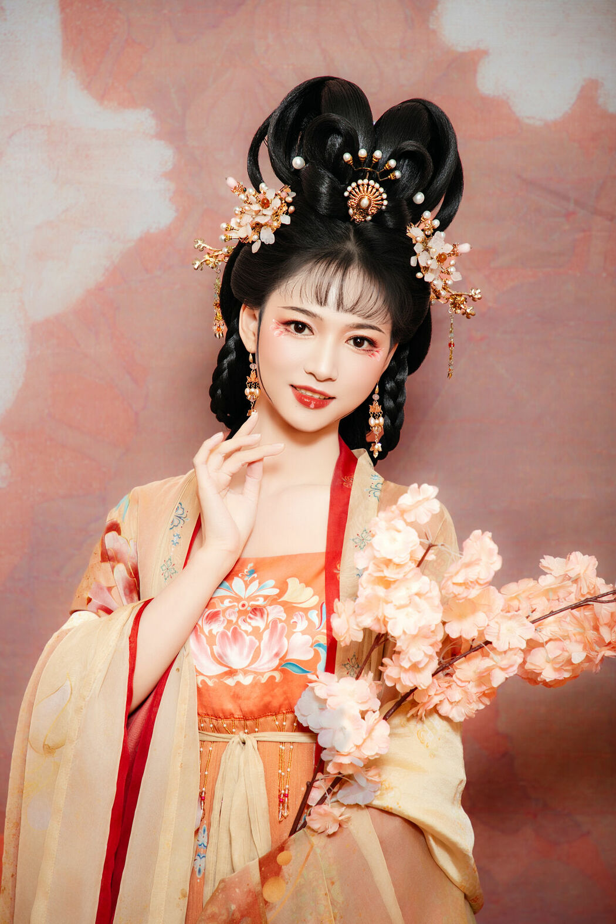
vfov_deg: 19.8
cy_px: 462
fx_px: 2643
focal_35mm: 103
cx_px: 308
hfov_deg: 13.3
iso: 100
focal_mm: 105
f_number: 5
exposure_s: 1/160
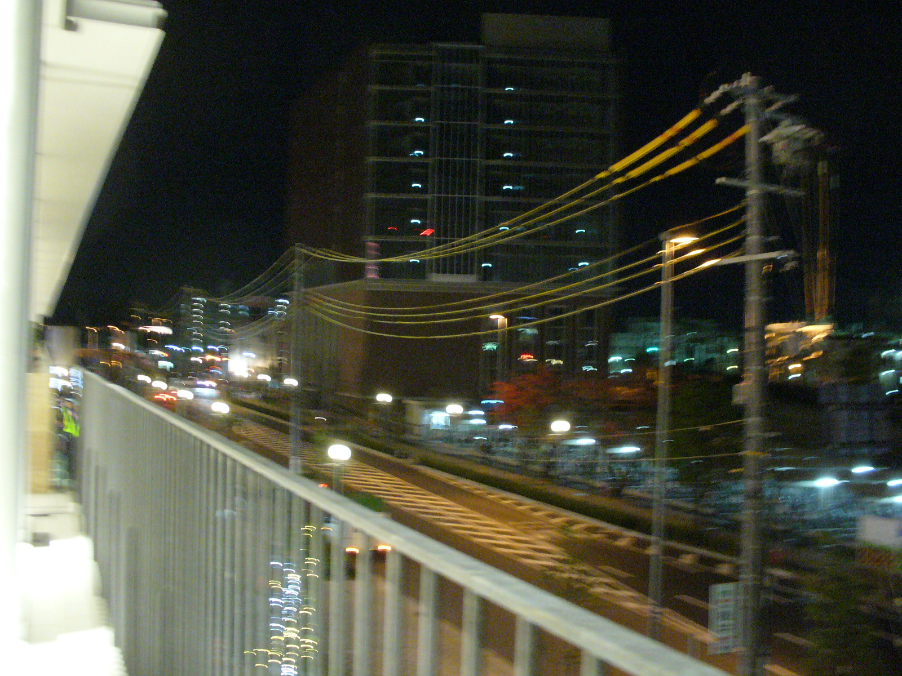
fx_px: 964
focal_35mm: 37
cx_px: 451
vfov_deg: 38.7
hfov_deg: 50.1
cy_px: 338
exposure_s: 1/8
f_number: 2.8
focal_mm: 6.1
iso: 400
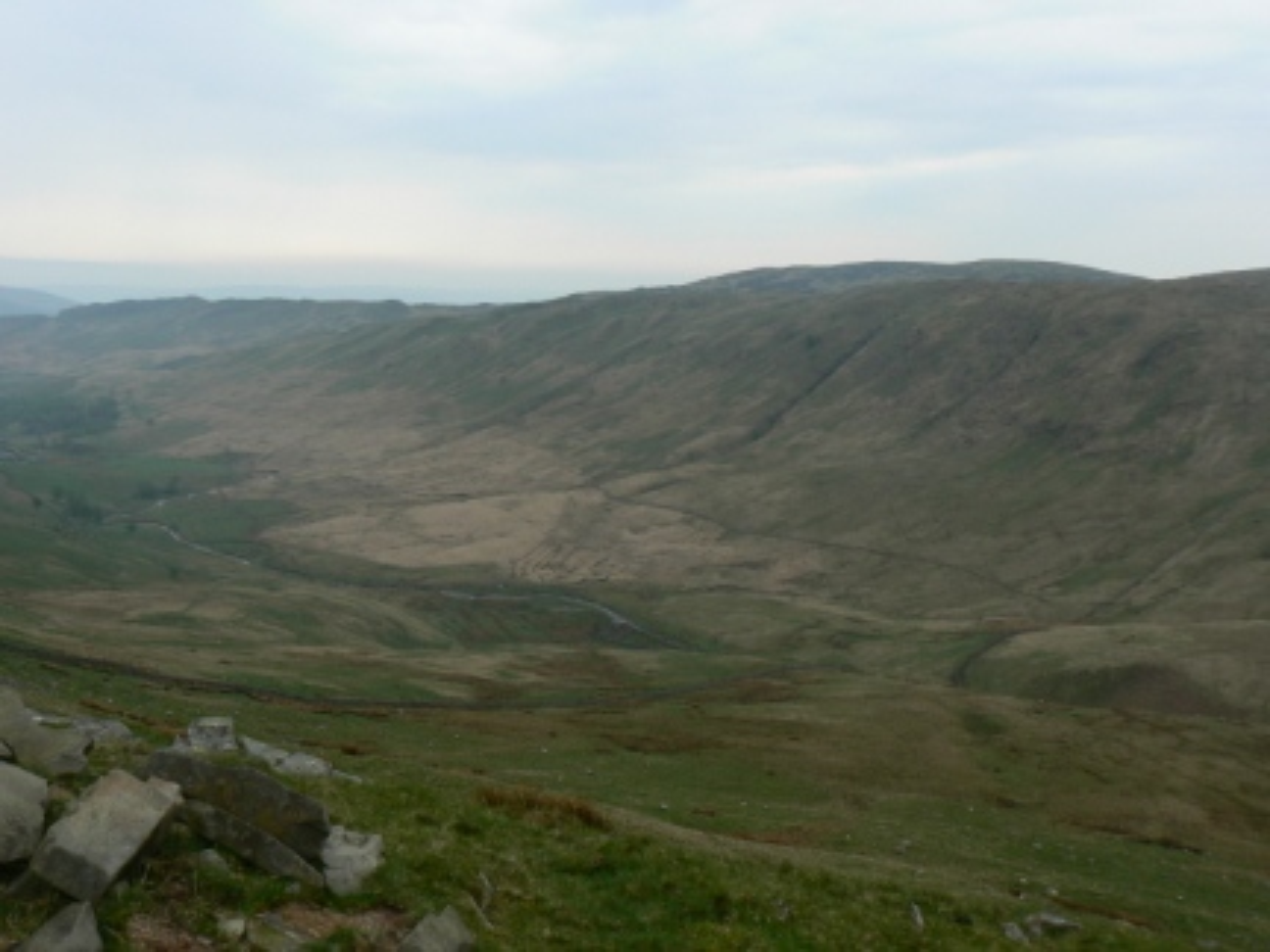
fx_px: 1321
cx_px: 635
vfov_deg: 39.7
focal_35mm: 36
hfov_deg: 51.4
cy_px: 476
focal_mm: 6
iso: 80
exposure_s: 1/160
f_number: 5.6
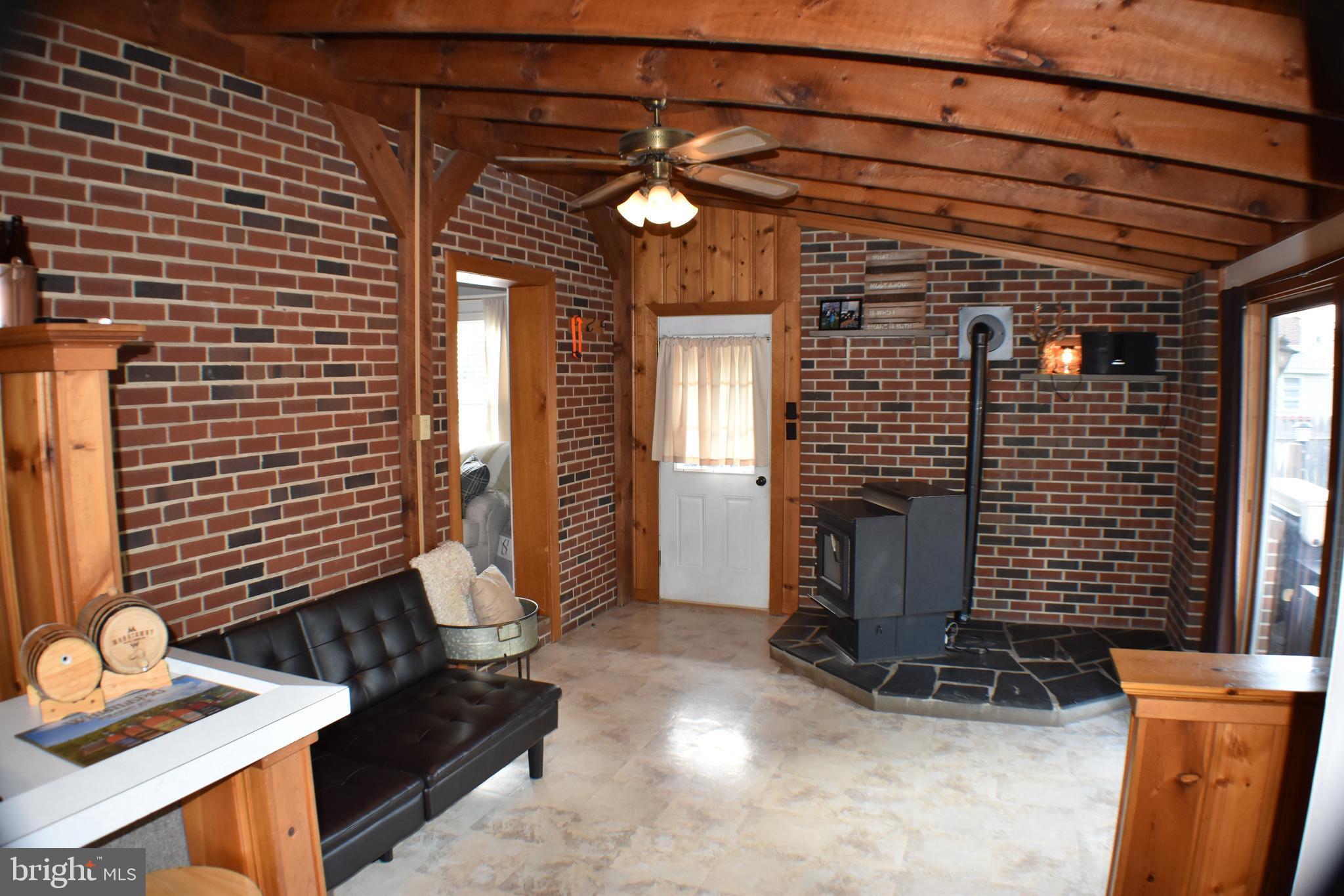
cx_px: 672
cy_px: 448
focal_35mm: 30
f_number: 4
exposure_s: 1/60
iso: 800
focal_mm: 20
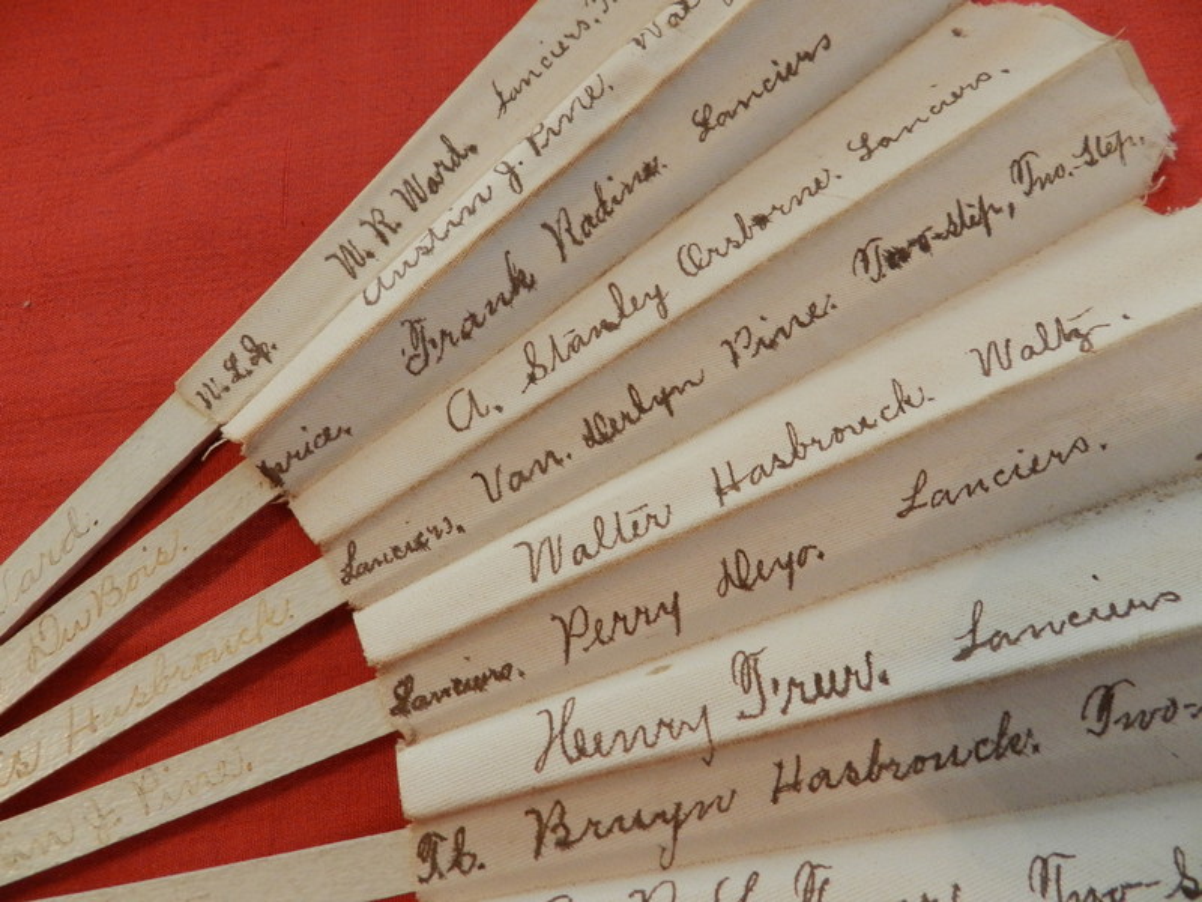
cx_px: 601
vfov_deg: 58.9
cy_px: 451
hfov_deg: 73.9
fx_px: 799
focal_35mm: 23
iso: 400
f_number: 3.4
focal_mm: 4
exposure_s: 1/30
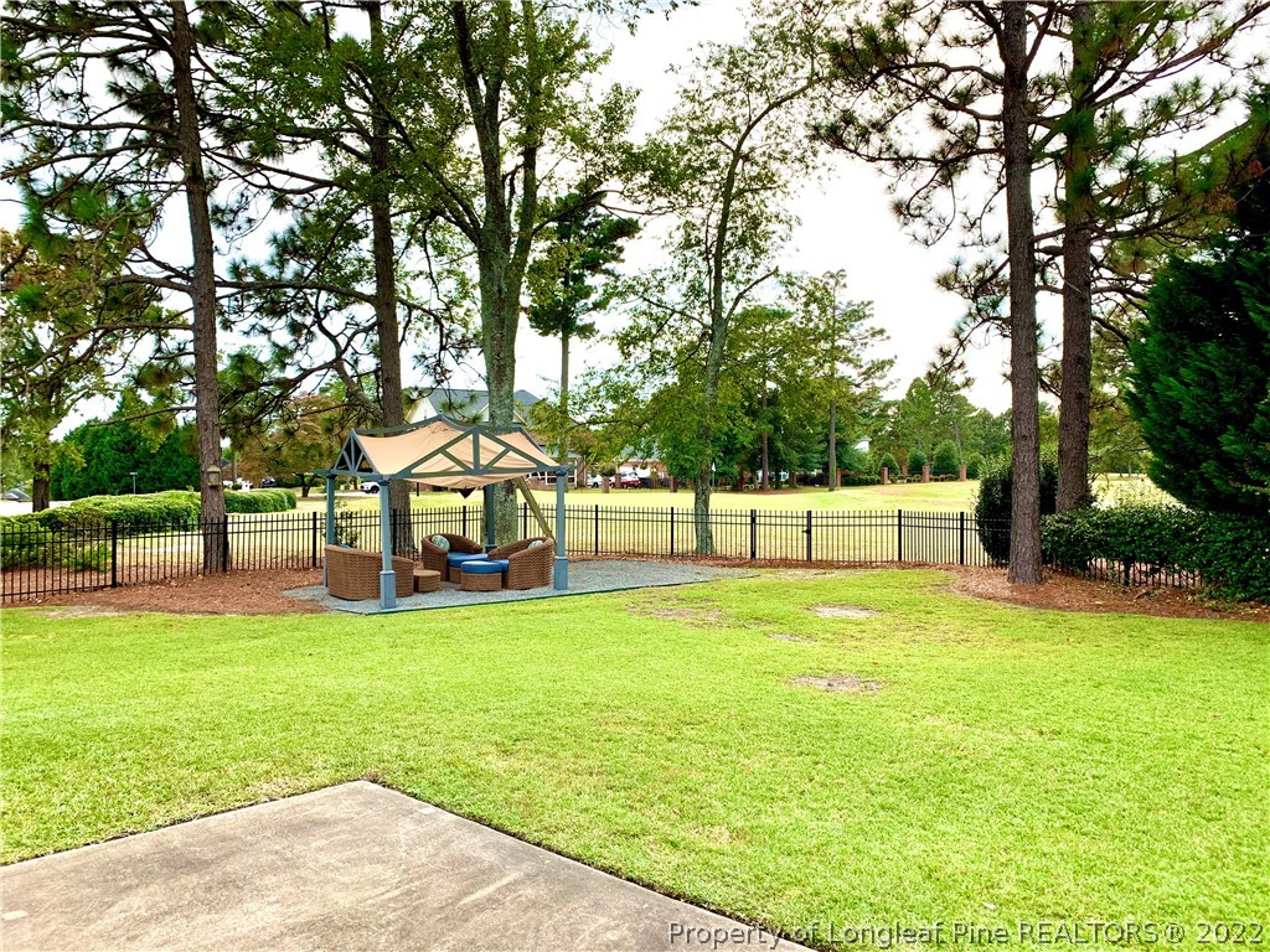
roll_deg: -0.6
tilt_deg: +0.6
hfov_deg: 67.3
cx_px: 635
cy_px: 476
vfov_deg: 53.1
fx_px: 954
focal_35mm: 26
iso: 25
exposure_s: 1/903
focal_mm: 4.25
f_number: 1.8
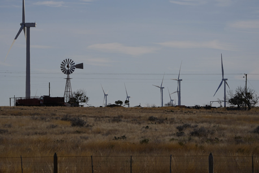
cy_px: 76
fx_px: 1805
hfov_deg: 8.2
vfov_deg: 5.5
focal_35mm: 251
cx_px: 110
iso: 100
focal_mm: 200
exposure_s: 1/2000
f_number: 5.6
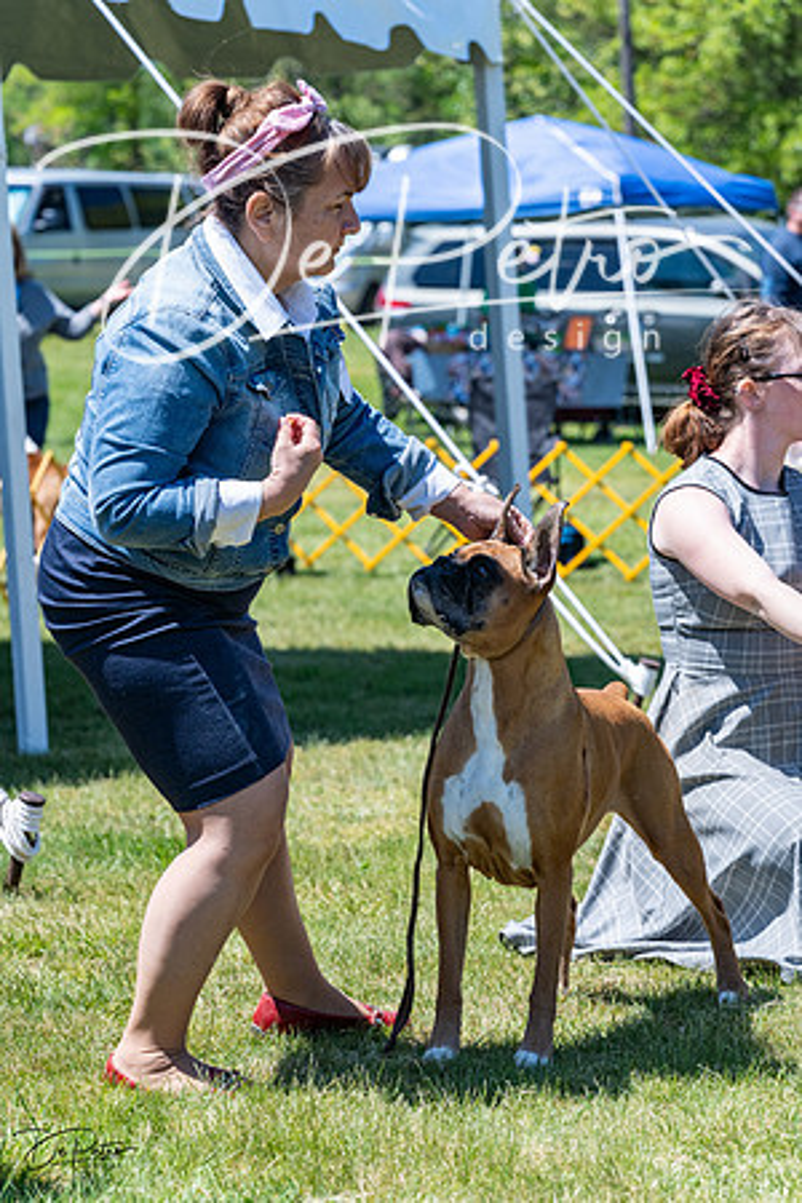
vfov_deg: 16.0
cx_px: 401
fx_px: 4277
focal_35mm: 128
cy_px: 602
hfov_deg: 10.7
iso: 800
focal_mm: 128
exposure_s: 1/1600
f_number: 7.1
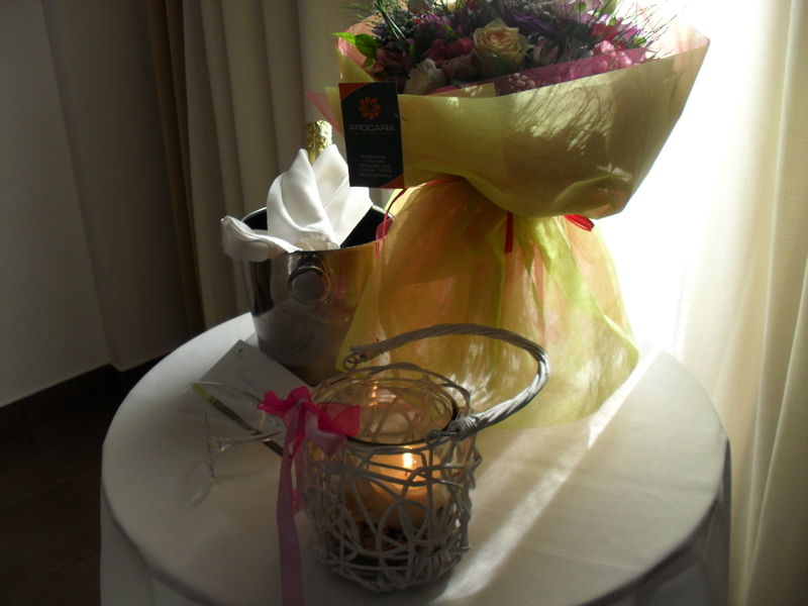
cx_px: 404
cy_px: 303
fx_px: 817
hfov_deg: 52.6
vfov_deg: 40.7
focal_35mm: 35
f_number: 3.2
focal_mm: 6.3
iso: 100
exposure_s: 1/60
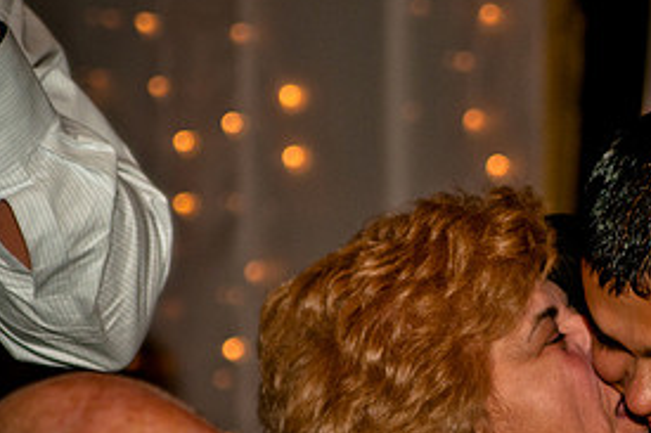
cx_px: 608
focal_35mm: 237
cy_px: 325
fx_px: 4284
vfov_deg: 5.8
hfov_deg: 8.7
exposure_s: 1/200
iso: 400
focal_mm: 75
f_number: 2.8
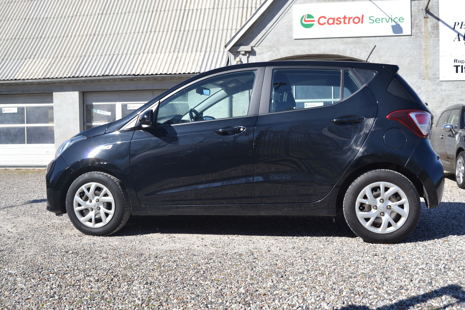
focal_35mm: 36
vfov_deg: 36.9
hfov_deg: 53.1
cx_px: 232
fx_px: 465
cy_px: 155
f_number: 8
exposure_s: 1/250
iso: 100
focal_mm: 24
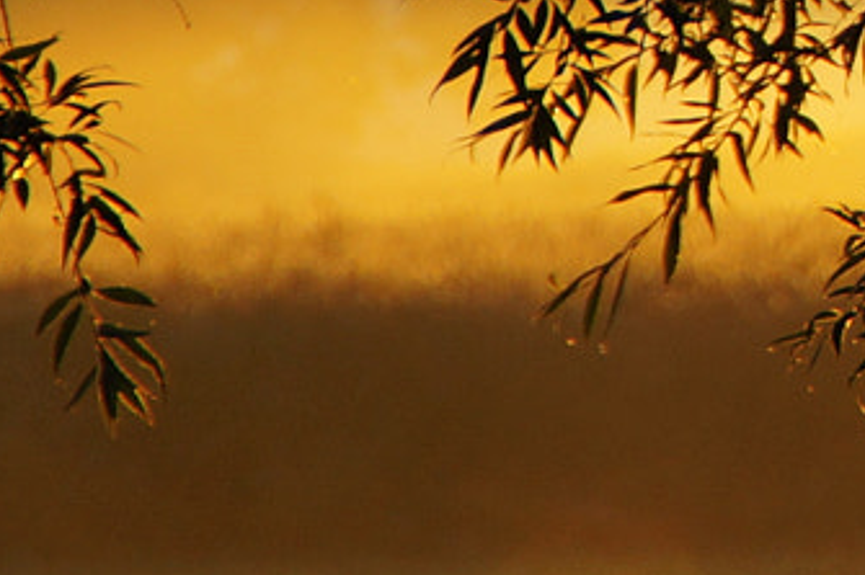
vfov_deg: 0.7
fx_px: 44019
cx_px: 1784
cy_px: -566
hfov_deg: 1.1
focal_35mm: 1833
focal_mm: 200
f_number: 6.3
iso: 160
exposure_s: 1/320
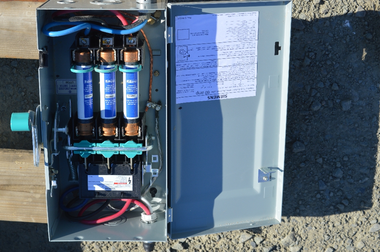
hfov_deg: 29.9
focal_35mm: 68
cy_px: 126
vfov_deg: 20.1
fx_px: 712
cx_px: 190
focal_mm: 45
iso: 100
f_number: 8
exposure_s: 1/250
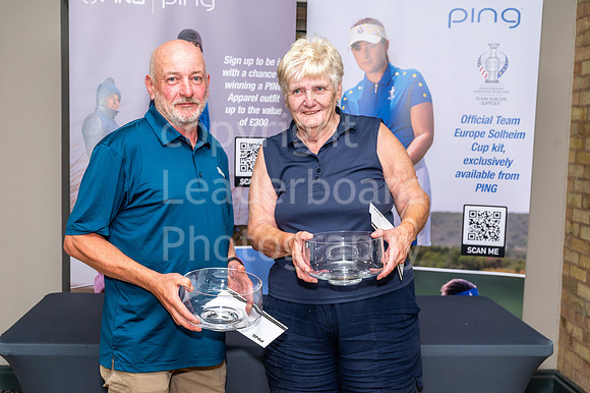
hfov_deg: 42.8
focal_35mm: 46
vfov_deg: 29.2
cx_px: 288
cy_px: 195
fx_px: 753
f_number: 5.6
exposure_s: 1/60
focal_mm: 42
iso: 640
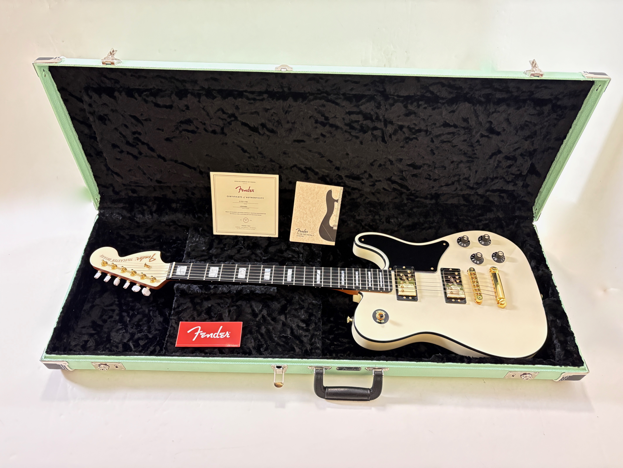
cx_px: 312
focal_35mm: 26
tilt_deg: -51.5
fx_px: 468
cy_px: 234
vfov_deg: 53.1
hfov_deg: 67.3
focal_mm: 5.96
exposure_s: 1/33
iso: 500
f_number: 1.6
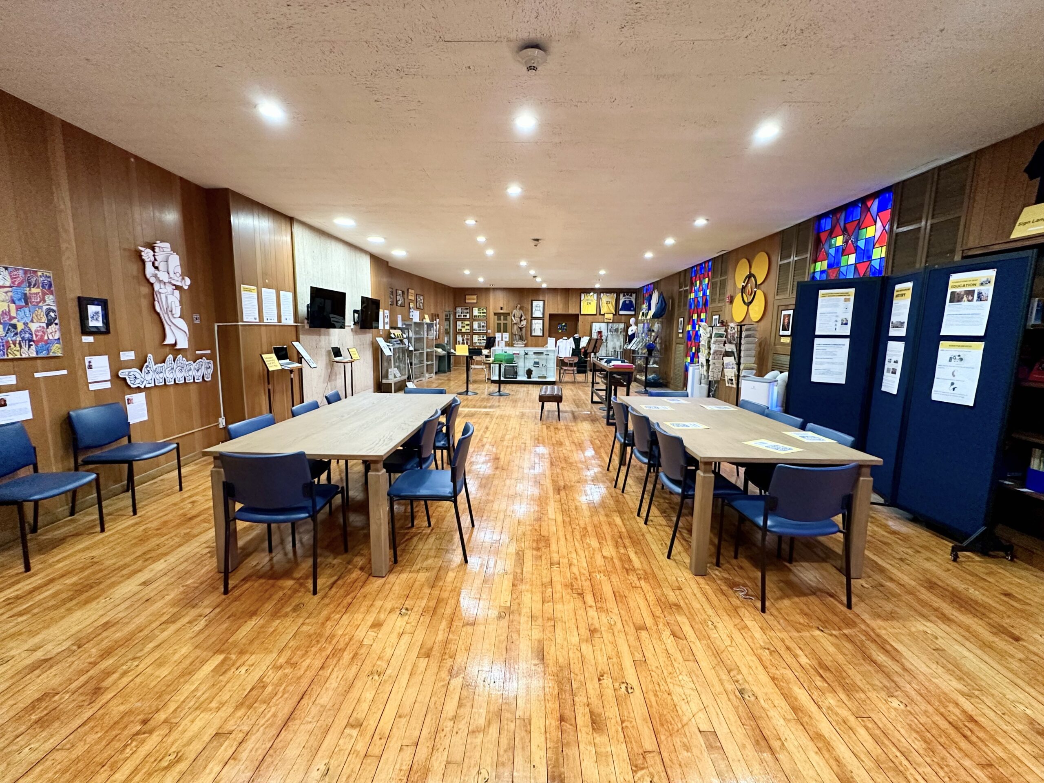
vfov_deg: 85.7
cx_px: 522
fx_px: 422
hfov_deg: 102.1
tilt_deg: -7.7
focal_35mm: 14
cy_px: 392
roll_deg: +0.2
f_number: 2.2
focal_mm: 2.22
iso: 500
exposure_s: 1/59
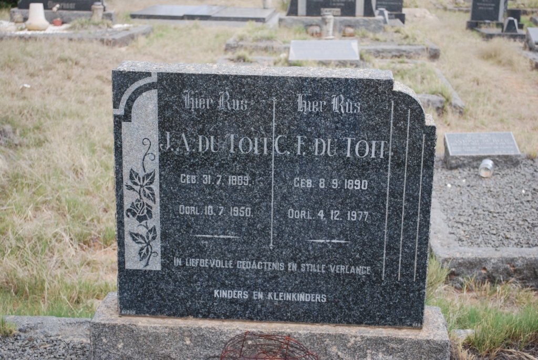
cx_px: 269
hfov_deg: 33.4
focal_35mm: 60
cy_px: 180
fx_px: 898
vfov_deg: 22.7
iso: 200
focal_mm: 40
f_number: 5.3
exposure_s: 1/125
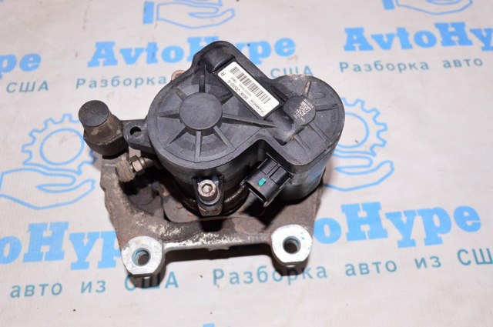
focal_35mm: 36
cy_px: 164
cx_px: 246
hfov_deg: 53.2
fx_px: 492
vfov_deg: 36.8
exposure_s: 1/200
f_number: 8
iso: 1600
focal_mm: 24
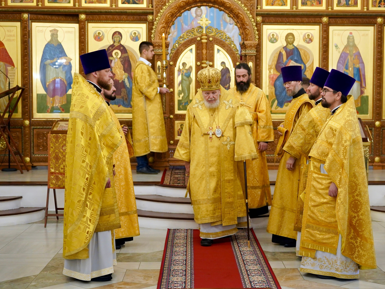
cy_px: 143
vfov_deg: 30.6
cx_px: 209
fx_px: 528
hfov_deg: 40.1
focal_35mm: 47
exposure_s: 1/160
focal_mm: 43.4
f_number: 2.8
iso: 2000
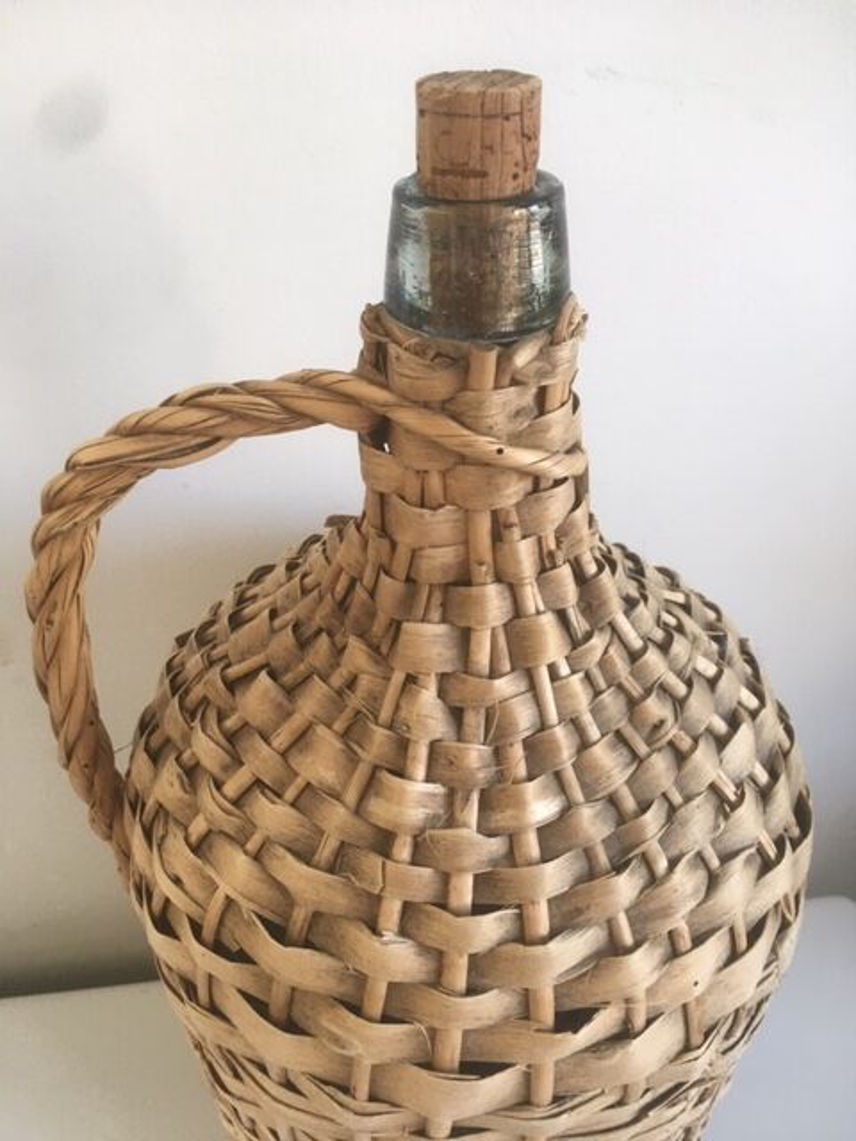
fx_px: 956
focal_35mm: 29
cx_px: 428
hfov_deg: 48.2
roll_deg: -2.5
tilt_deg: -39.2
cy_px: 570
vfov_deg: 61.7
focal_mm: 4.15
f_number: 2.2
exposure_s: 1/33
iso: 50
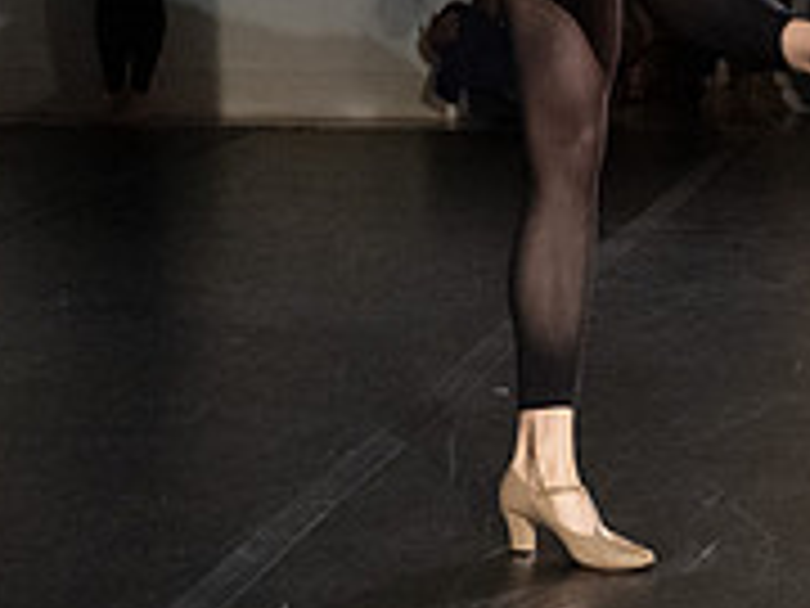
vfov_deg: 8.7
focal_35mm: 169
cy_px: -117
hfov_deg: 11.7
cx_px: 618
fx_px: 3955
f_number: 4.5
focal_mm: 38
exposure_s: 1/400
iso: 6400
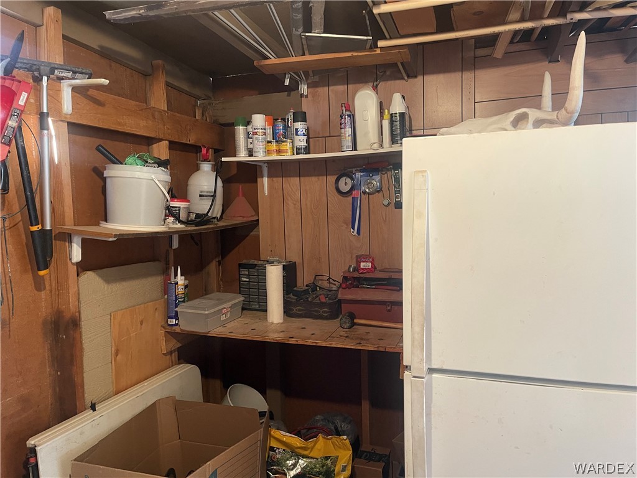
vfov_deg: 54.9
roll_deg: +0.5
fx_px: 460
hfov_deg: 69.4
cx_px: 318
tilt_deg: -5.9
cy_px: 239
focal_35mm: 25
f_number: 1.6
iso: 200
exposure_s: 1/60
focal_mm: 5.1
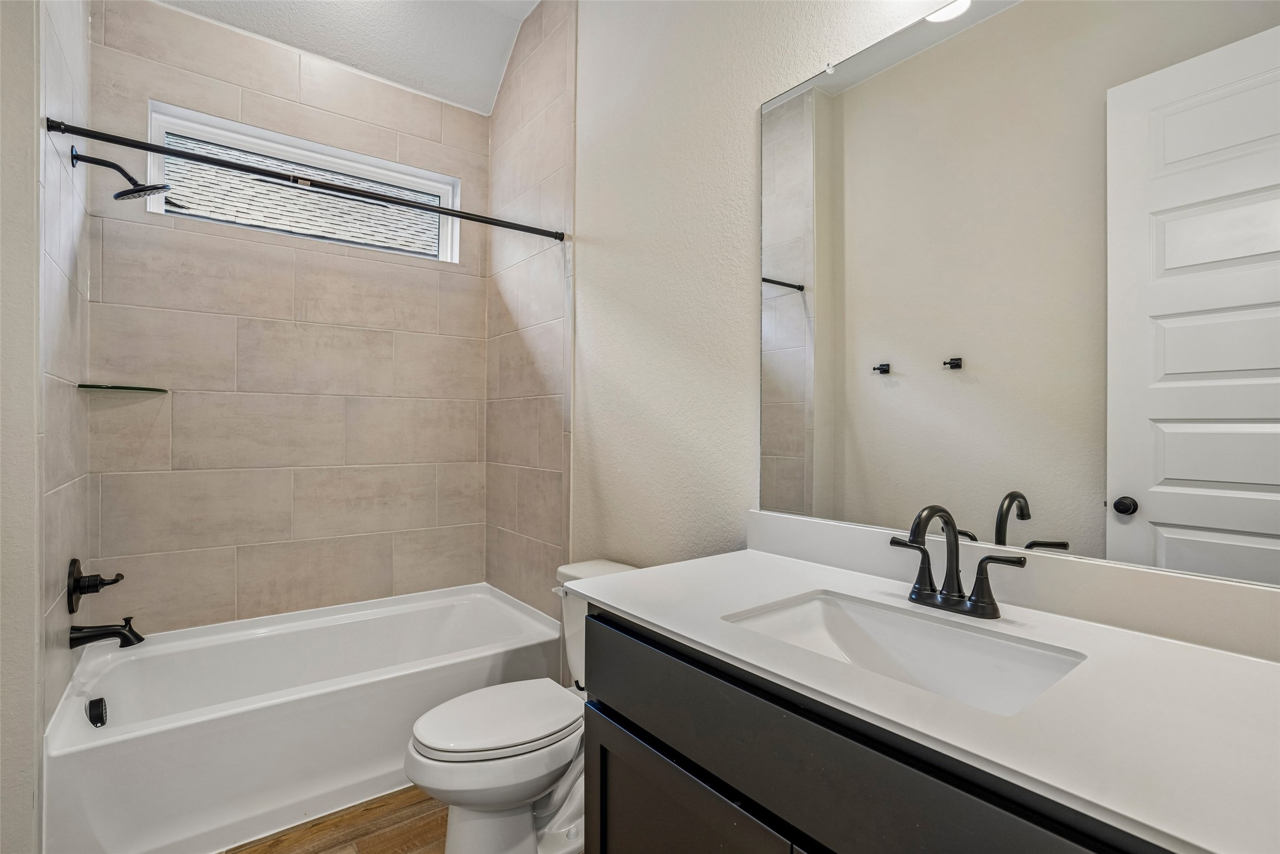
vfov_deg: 73.7
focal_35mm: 16
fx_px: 569
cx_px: 640
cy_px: 427
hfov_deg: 96.7
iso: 400
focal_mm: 16
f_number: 8
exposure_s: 1/20
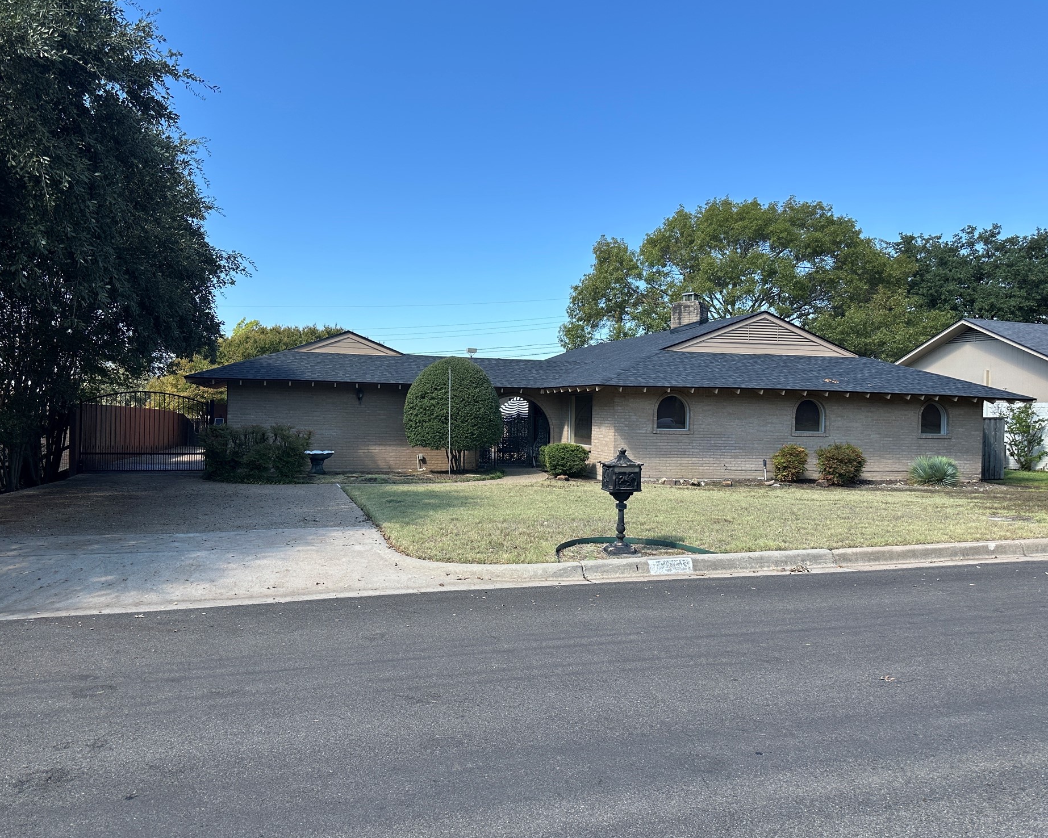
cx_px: 496
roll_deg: -1.6
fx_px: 806
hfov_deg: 66.0
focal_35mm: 26
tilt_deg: -0.4
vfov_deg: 54.9
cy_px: 422
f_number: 1.78
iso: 80
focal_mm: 6.86
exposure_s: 1/2203
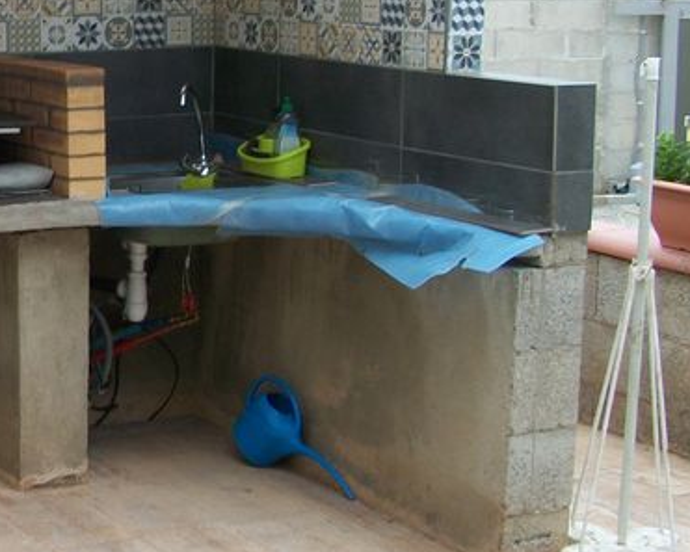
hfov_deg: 19.2
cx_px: -208
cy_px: 243
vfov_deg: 16.7
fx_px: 1879
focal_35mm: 92
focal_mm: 6.3
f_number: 3.1
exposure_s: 1/60
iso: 80
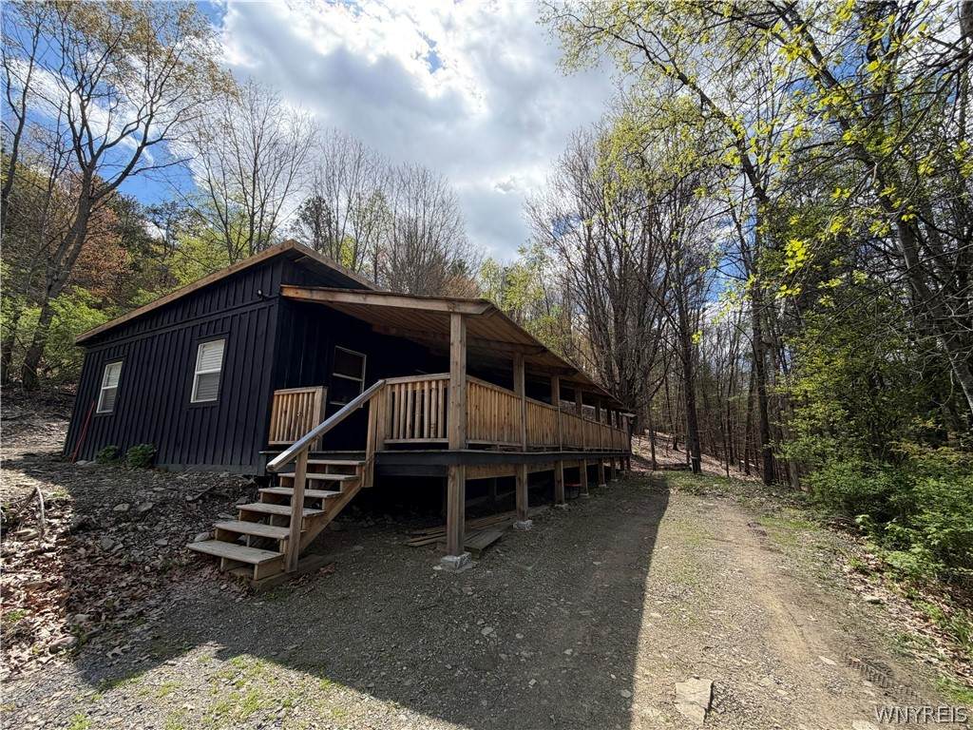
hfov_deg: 102.1
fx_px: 394
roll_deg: +0.5
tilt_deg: +14.0
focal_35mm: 14
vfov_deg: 85.7
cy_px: 365
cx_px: 486
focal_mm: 2.22
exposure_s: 1/770
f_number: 2.2
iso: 40
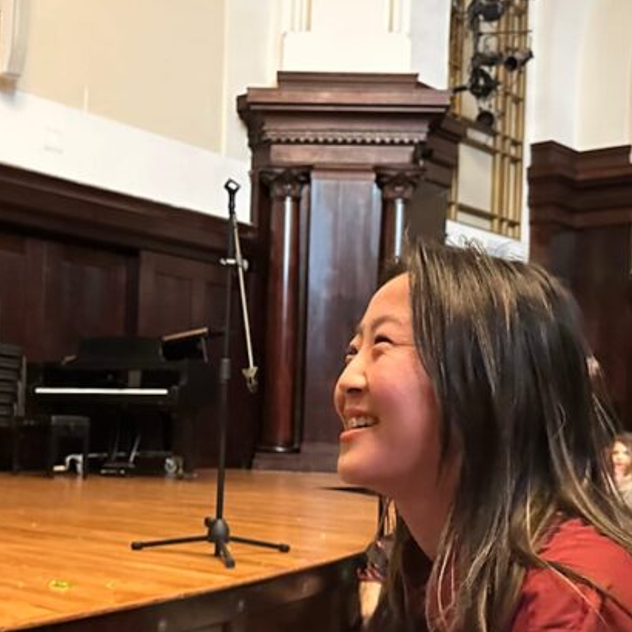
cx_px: 239
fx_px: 1095
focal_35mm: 53
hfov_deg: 32.1
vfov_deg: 32.0
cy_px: 404
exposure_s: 1/30
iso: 1250
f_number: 1.78
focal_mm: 6.86
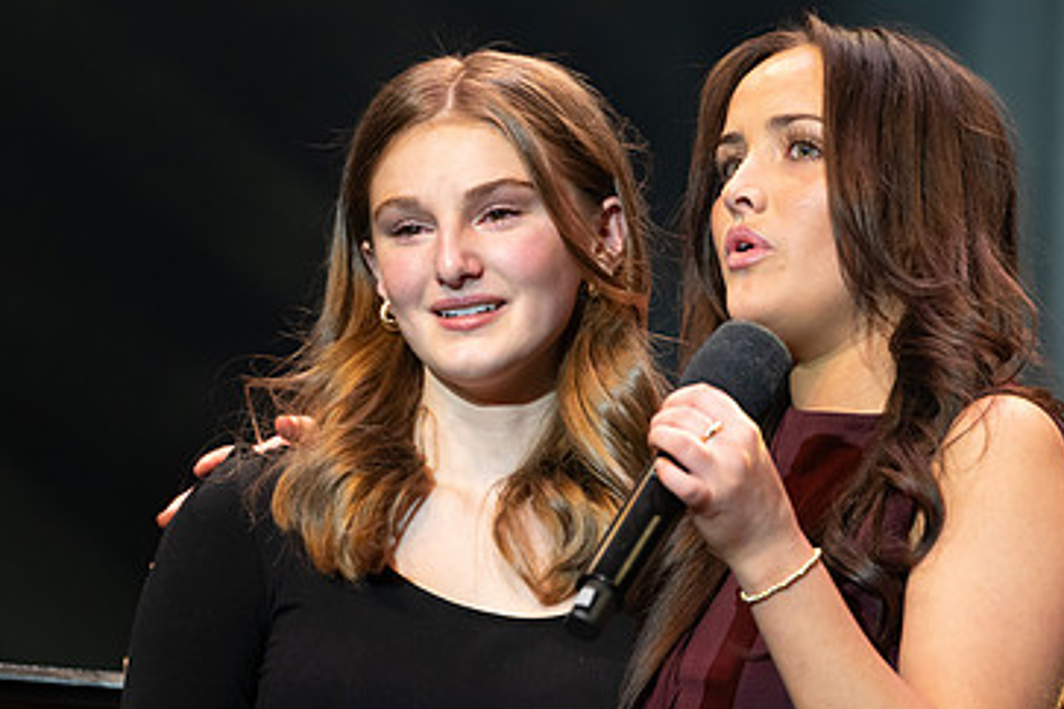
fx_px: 9782
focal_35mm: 331
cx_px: 532
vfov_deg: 4.2
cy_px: 293
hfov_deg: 6.2
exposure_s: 1/200
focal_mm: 180
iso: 1250
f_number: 2.8
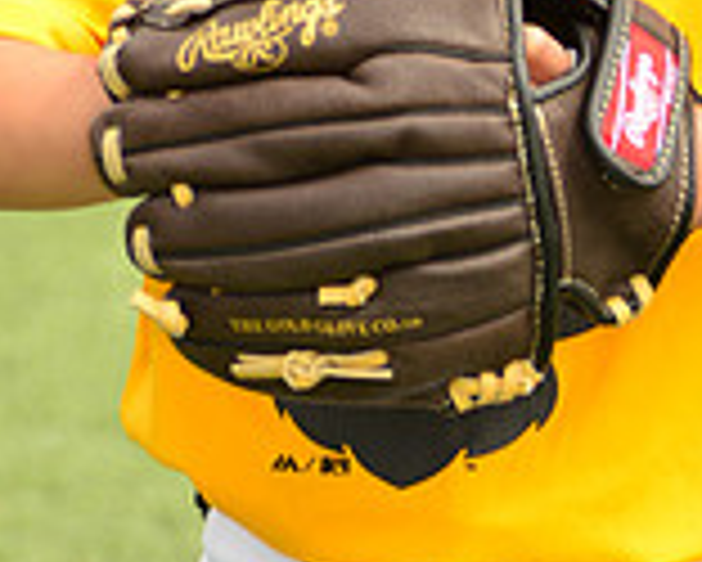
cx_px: 614
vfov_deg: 2.2
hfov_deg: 2.8
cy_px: -162
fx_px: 14511
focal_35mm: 698
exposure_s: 1/250
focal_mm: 200
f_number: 9
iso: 200
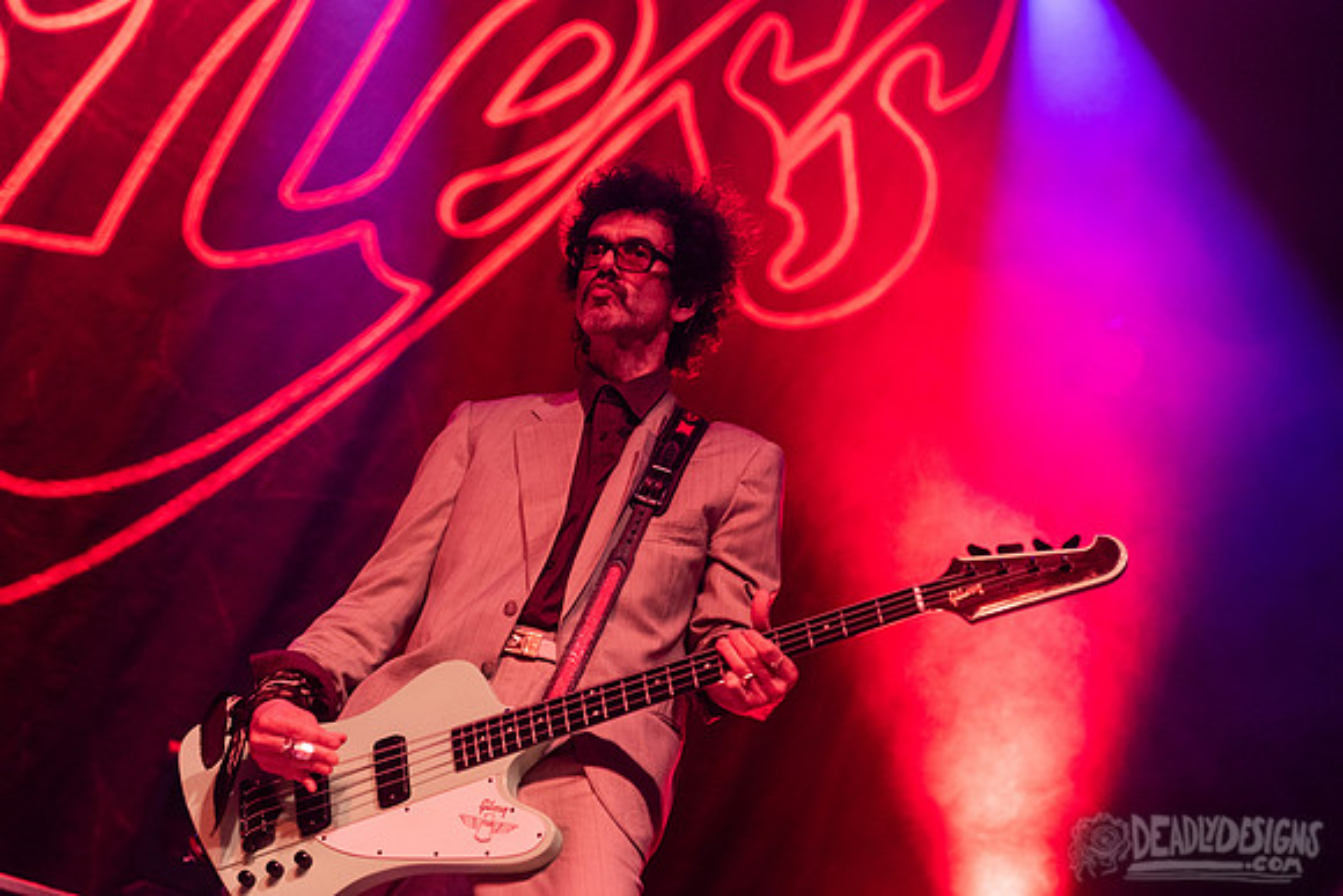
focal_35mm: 76
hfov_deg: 26.8
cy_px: 412
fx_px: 2821
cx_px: 683
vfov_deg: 18.0
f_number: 3.2
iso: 2500
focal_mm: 70
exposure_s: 1/250
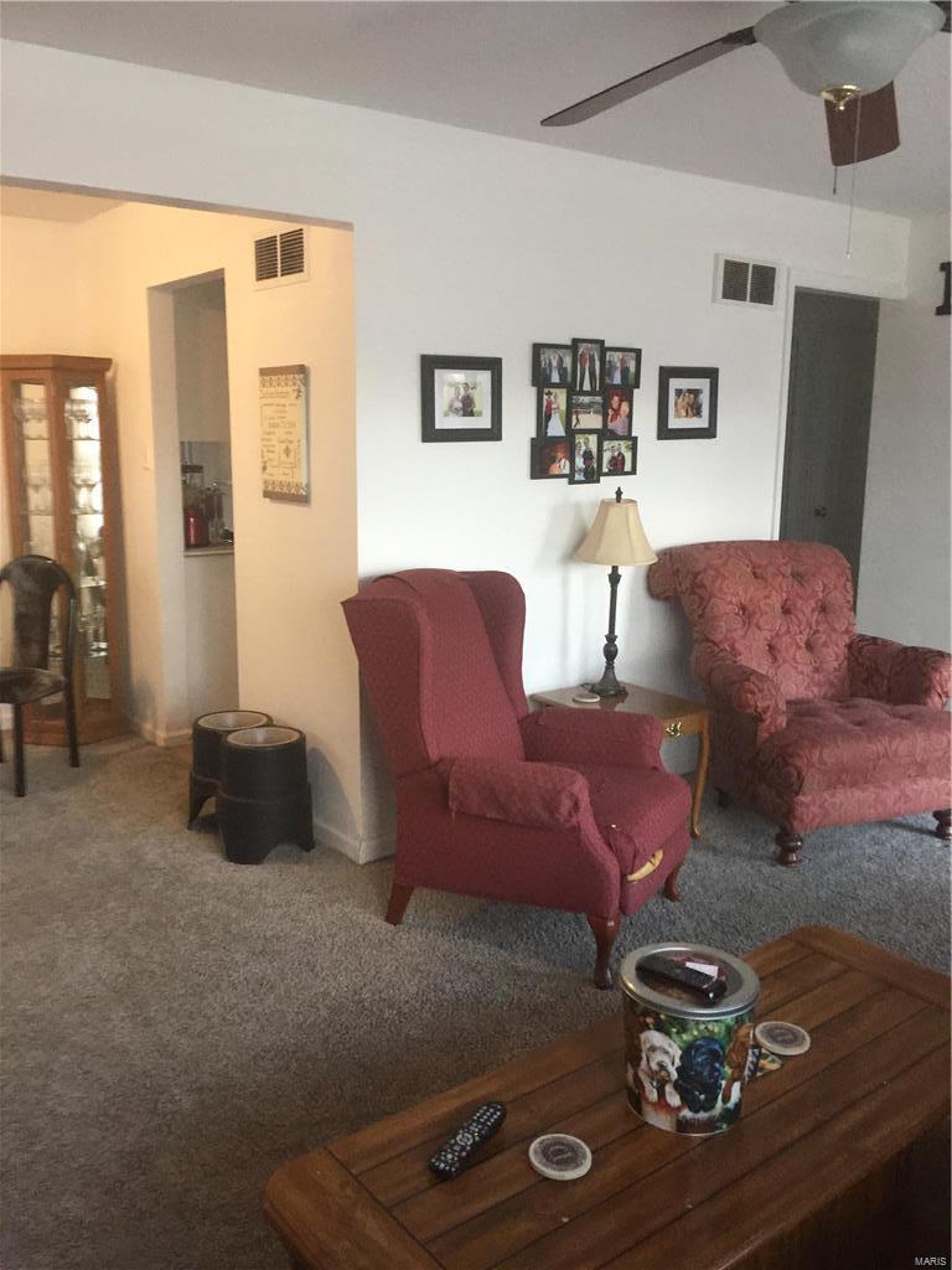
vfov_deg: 61.7
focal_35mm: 29
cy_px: 635
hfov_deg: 48.2
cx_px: 476
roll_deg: +0.3
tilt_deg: -10.4
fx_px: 1063
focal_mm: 4.15
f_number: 2.2
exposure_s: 1/15
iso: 100
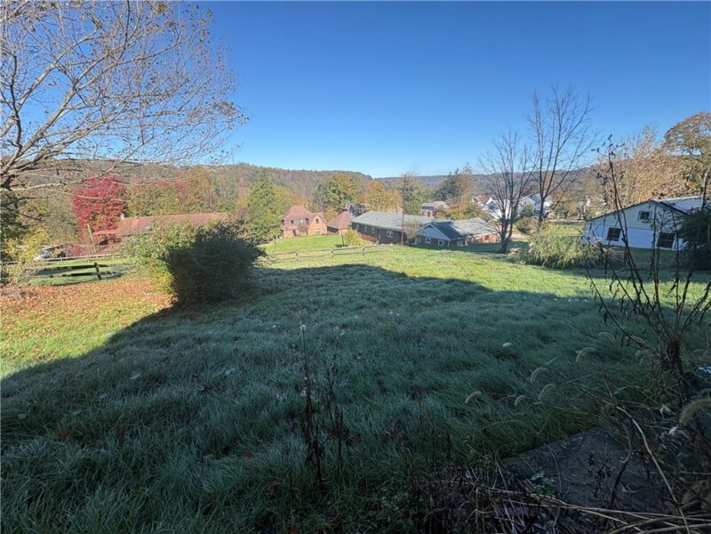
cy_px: 267
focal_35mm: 14
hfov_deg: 102.1
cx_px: 356
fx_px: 288
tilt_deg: -15.1
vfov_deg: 85.7
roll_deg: +2.0
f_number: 2.2
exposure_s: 1/779
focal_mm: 2.22
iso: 50
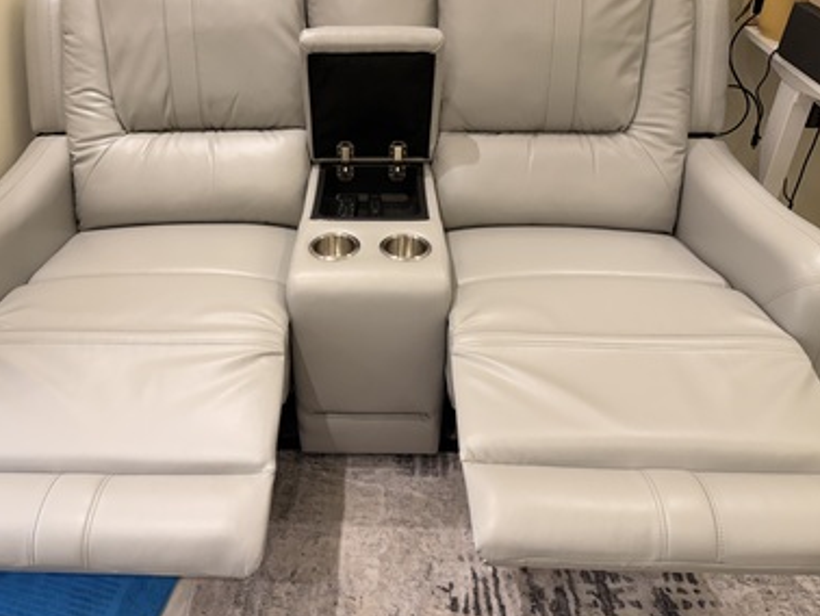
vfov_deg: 48.2
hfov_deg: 61.4
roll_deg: +1.6
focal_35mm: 29
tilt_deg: -35.8
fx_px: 687
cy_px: 285
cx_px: 353
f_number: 1.78
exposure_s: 1/120
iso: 160
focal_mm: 6.76
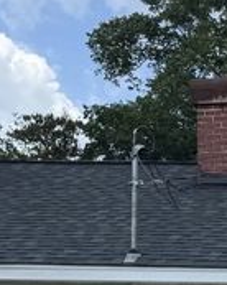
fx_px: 1169
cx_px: 393
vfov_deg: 13.1
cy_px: 435
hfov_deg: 10.5
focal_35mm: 139
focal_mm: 6.76
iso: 80
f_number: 1.78
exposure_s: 1/3597
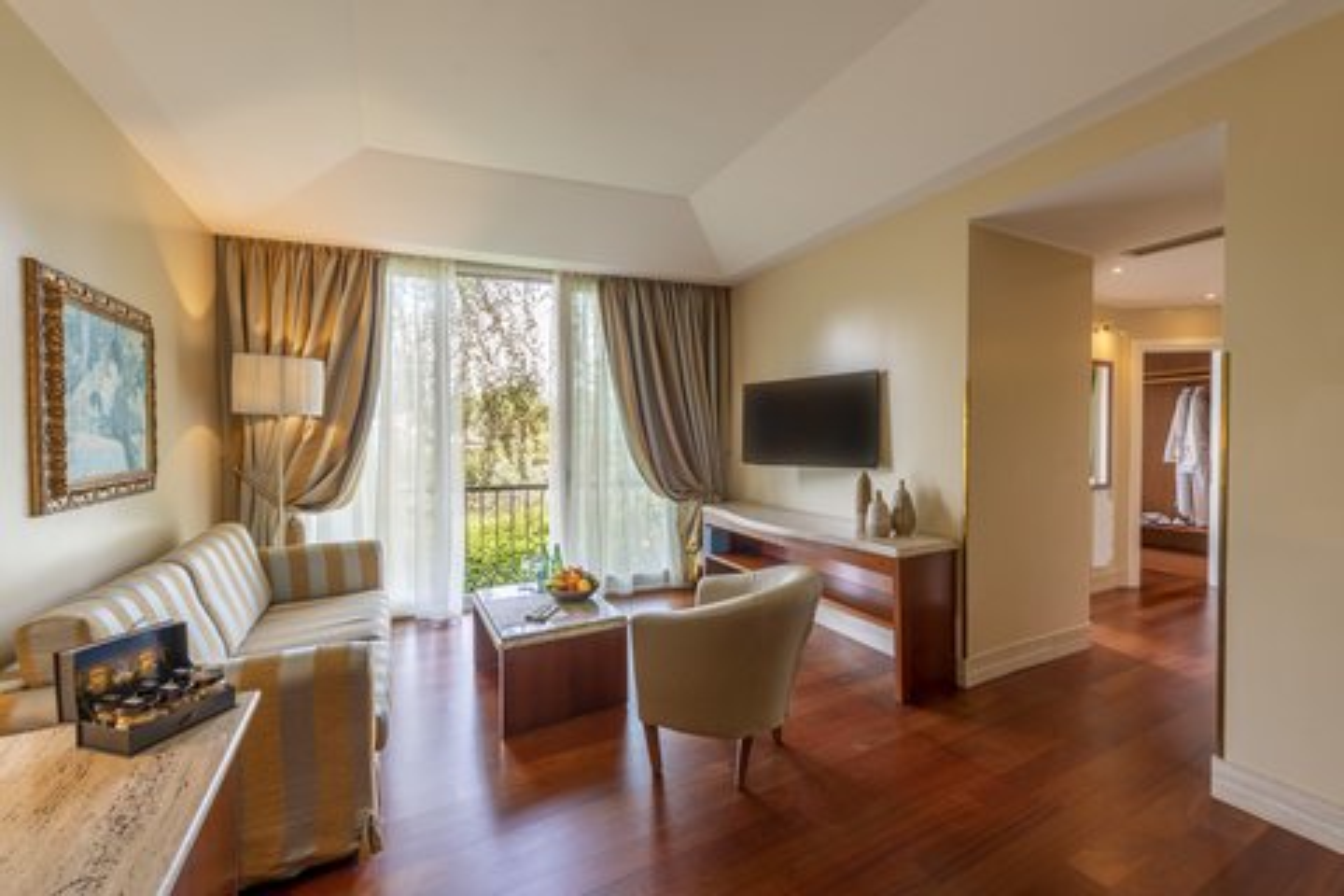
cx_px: 672
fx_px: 523
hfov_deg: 104.3
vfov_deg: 81.2
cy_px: 448
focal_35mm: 14
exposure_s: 1/15
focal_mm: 14
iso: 100
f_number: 11
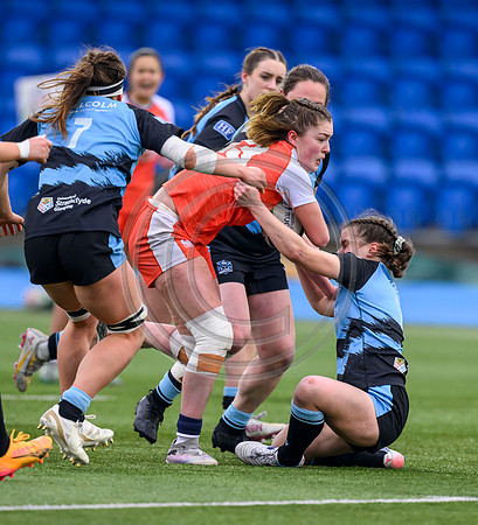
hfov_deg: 2.1
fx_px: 13239
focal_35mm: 806
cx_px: 226
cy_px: 333
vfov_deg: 2.3
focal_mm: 400
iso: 1000
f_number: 3.2
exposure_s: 1/1250
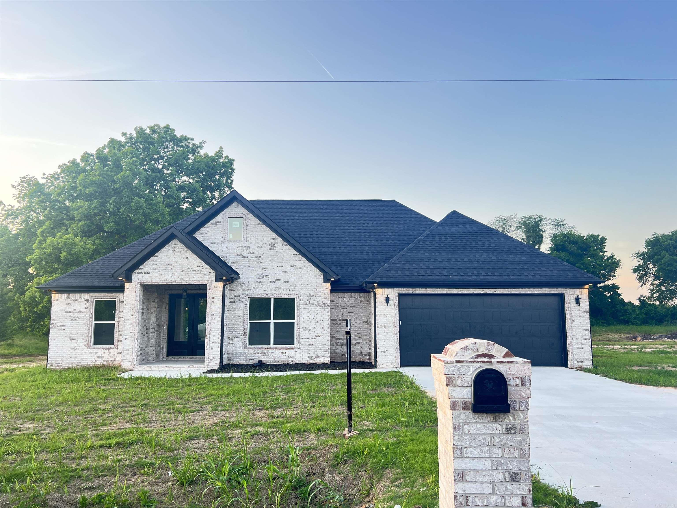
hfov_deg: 67.3
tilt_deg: +6.3
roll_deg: -0.8
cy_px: 254
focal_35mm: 26
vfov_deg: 53.1
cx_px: 338
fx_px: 508
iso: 64
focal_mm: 5.7
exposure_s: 1/162
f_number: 1.5
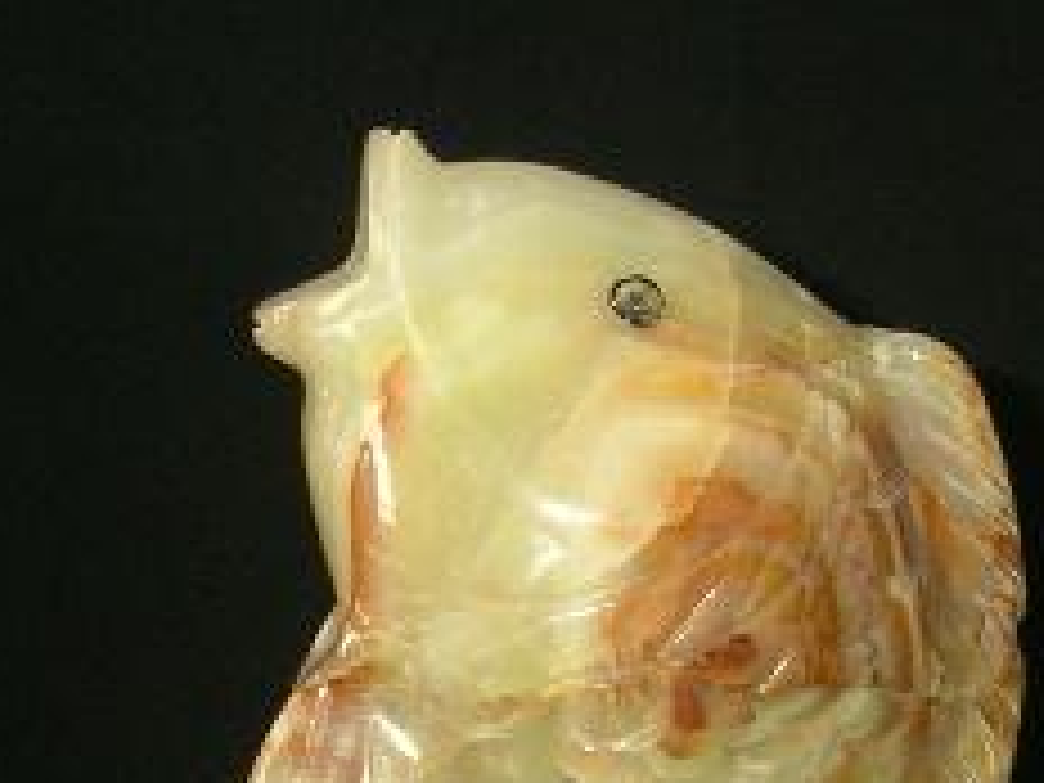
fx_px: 3167
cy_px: 828
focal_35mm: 105
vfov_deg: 13.8
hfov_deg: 18.7
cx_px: 621
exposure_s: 1/31.6
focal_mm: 6
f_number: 2.9
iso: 100
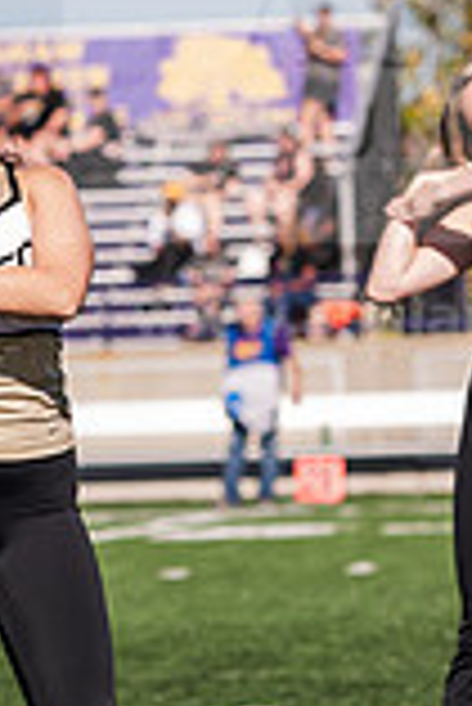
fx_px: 7378
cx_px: -72
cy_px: 411
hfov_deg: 3.7
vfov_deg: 5.5
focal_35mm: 376
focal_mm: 102
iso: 100
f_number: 3.5
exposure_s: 1/1000
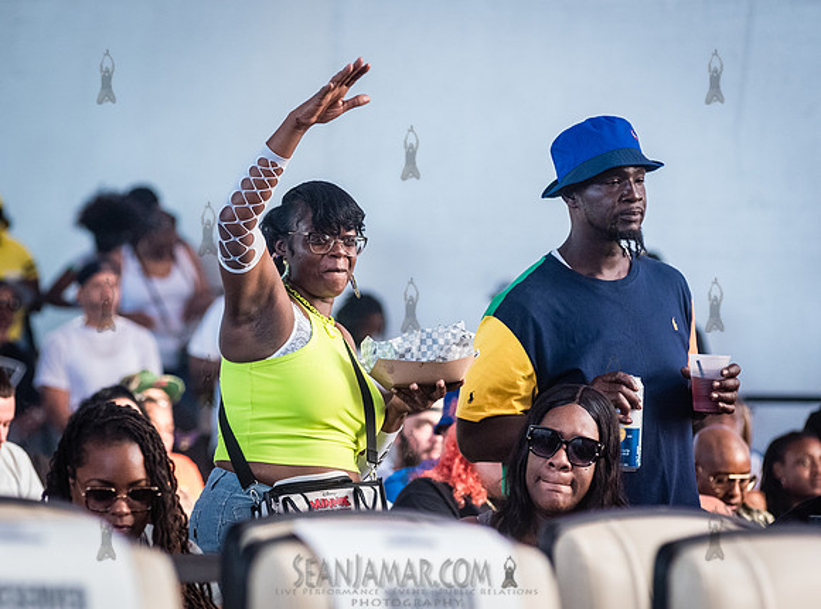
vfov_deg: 7.2
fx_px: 4810
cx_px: 312
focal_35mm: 204
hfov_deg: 9.8
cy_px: 317
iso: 5000
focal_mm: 170
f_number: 4
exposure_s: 1/400
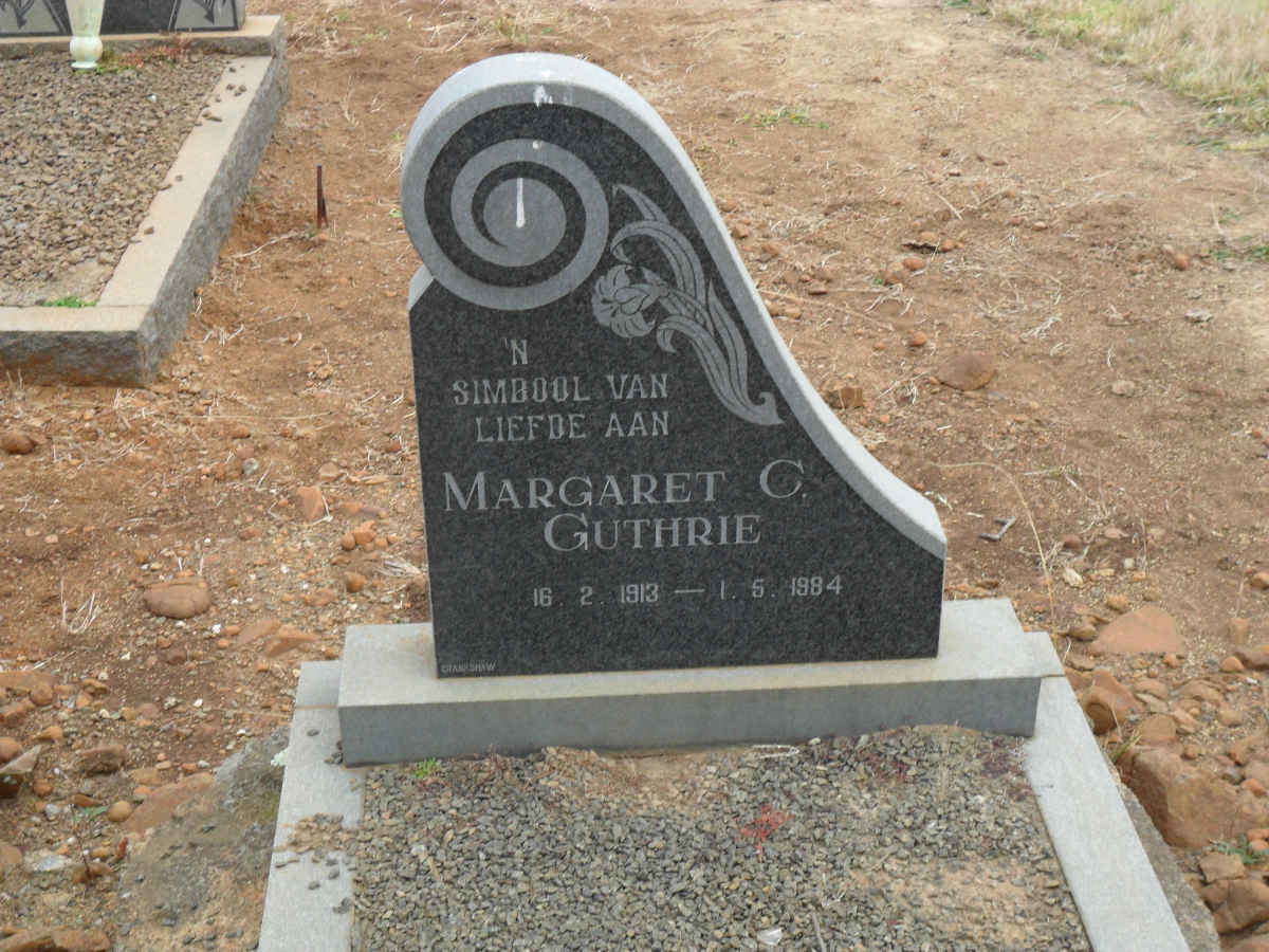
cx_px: 634
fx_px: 1906
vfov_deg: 28.0
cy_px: 476
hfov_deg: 36.8
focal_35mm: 52
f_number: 5
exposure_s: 1/125
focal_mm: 9.3
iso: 100
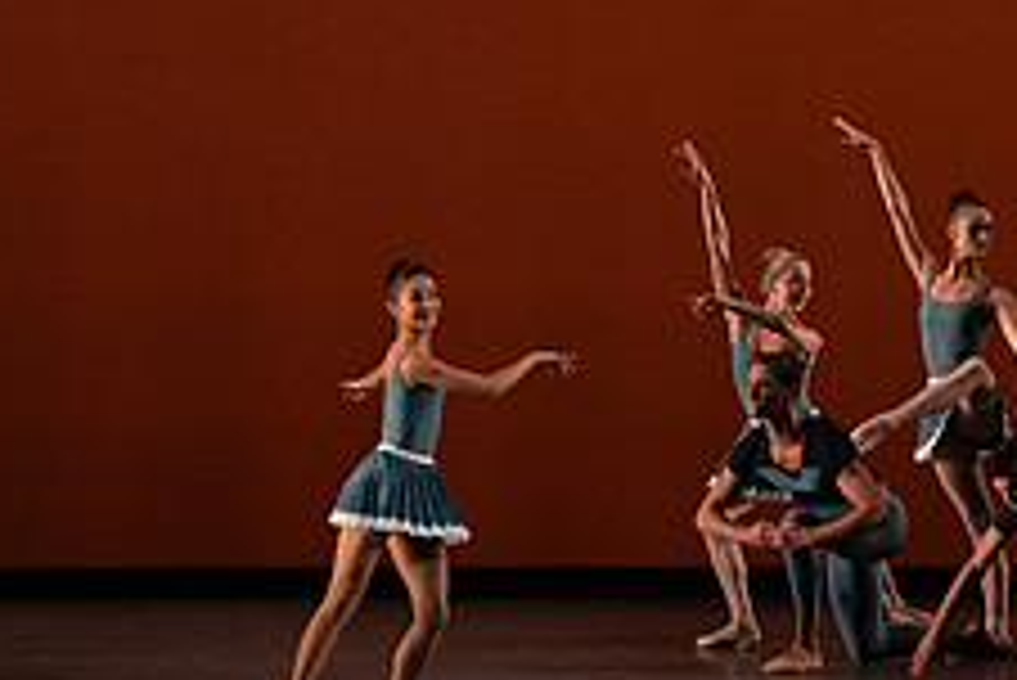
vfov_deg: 3.4
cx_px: 1030
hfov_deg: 5.0
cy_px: 61
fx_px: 11589
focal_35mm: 410
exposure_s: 1/400
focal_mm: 160
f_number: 9
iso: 5000
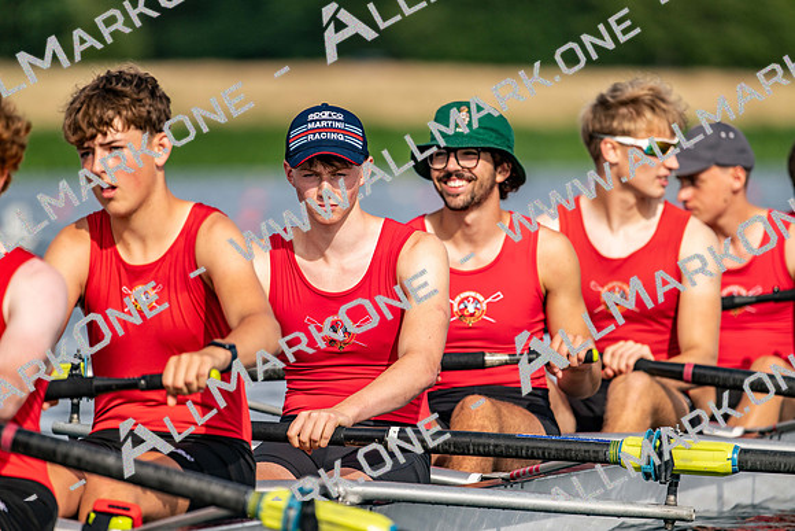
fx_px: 8835
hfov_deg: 5.2
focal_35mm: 400
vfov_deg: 3.4
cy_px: 266
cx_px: 398
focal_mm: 400
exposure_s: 1/2500
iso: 320
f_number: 4.5
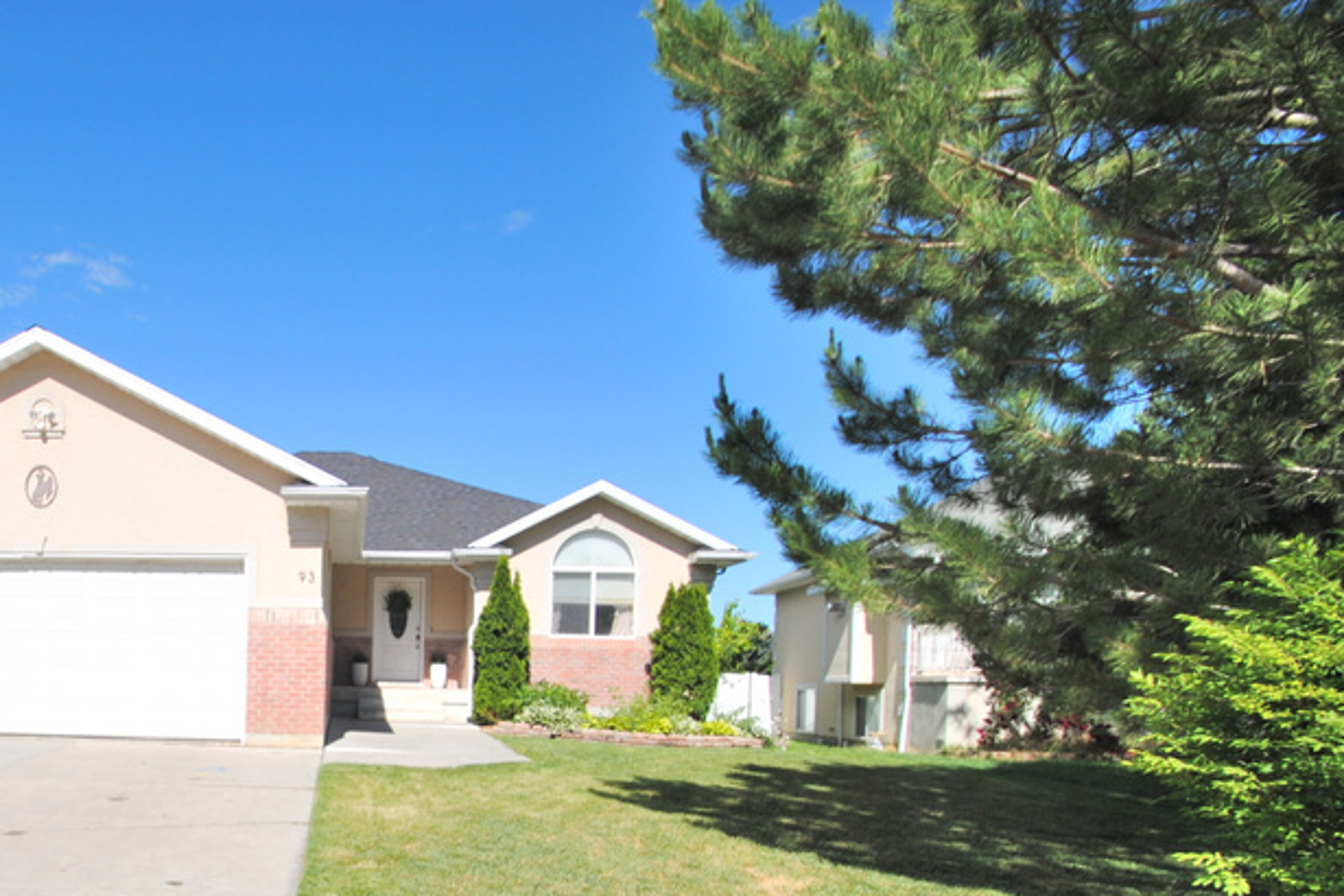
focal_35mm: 25
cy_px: 711
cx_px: 275
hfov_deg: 65.3
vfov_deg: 48.5
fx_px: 933
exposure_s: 1/400
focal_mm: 10
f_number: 7.1
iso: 100
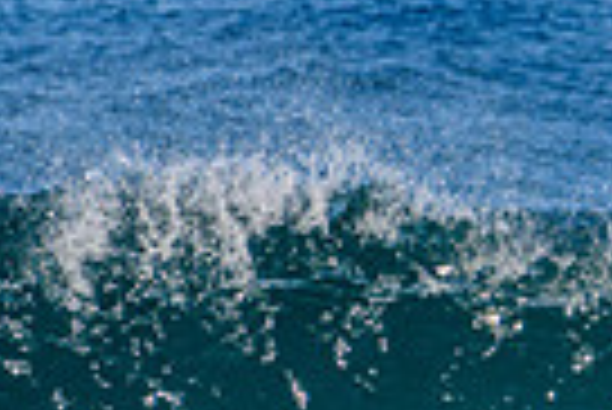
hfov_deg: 0.6
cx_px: 1220
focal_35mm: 3194
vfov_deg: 0.4
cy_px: 615
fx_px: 54355
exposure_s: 1/2000
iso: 280
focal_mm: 500
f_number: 5.6
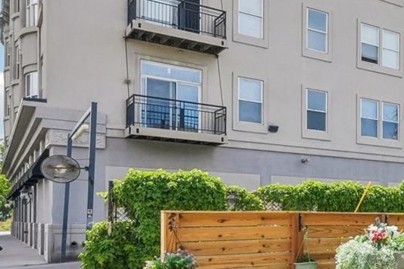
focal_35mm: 45
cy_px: 166
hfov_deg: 29.4
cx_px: 587
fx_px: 505
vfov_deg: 29.7
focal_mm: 10
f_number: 8
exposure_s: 1/1250
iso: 800
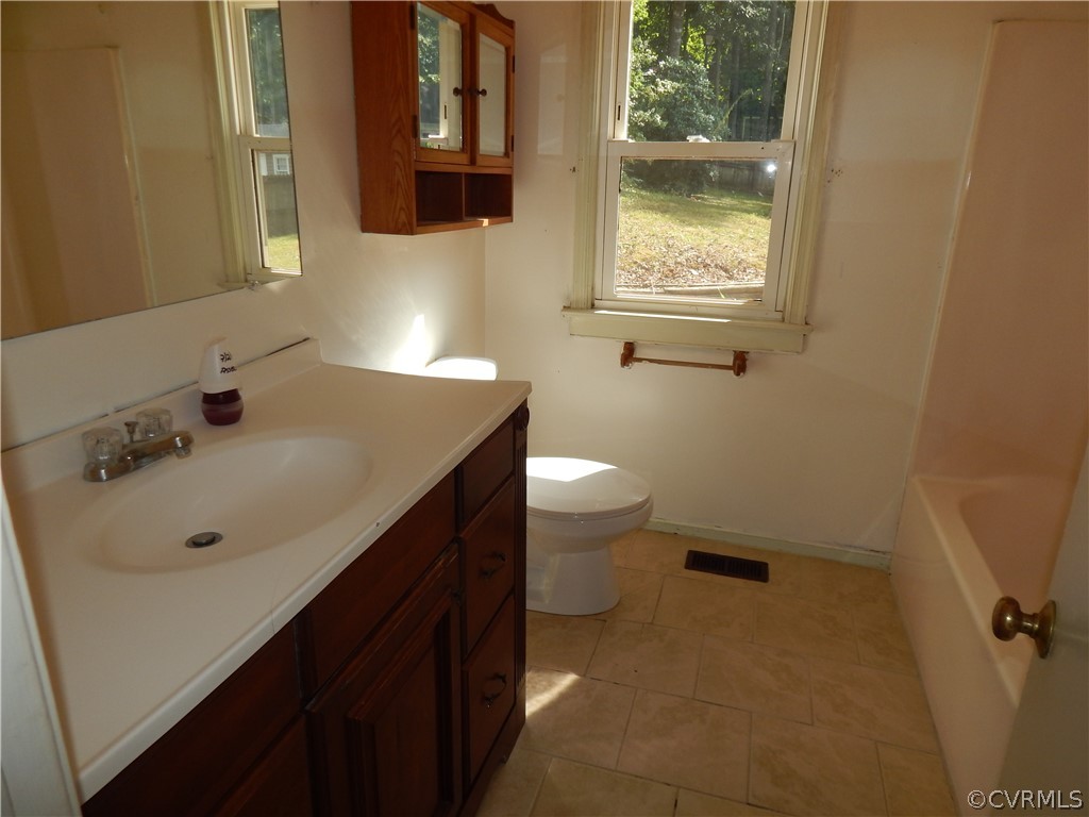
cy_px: 408
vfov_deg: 58.9
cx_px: 544
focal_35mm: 23
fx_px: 724
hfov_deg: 73.9
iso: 125
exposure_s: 1/320
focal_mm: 4
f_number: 3
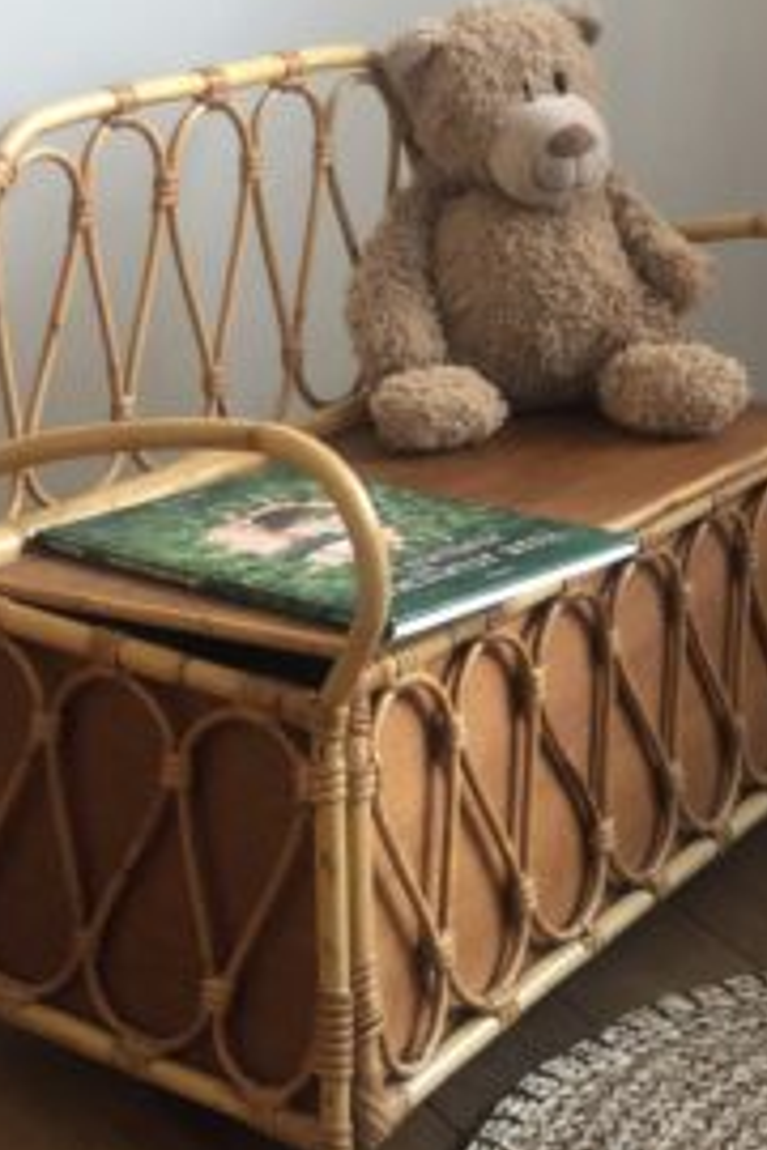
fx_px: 2556
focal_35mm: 80
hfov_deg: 17.1
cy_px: 630
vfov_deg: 25.4
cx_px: 341
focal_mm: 6
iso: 200
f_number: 2.4
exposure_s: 1/8
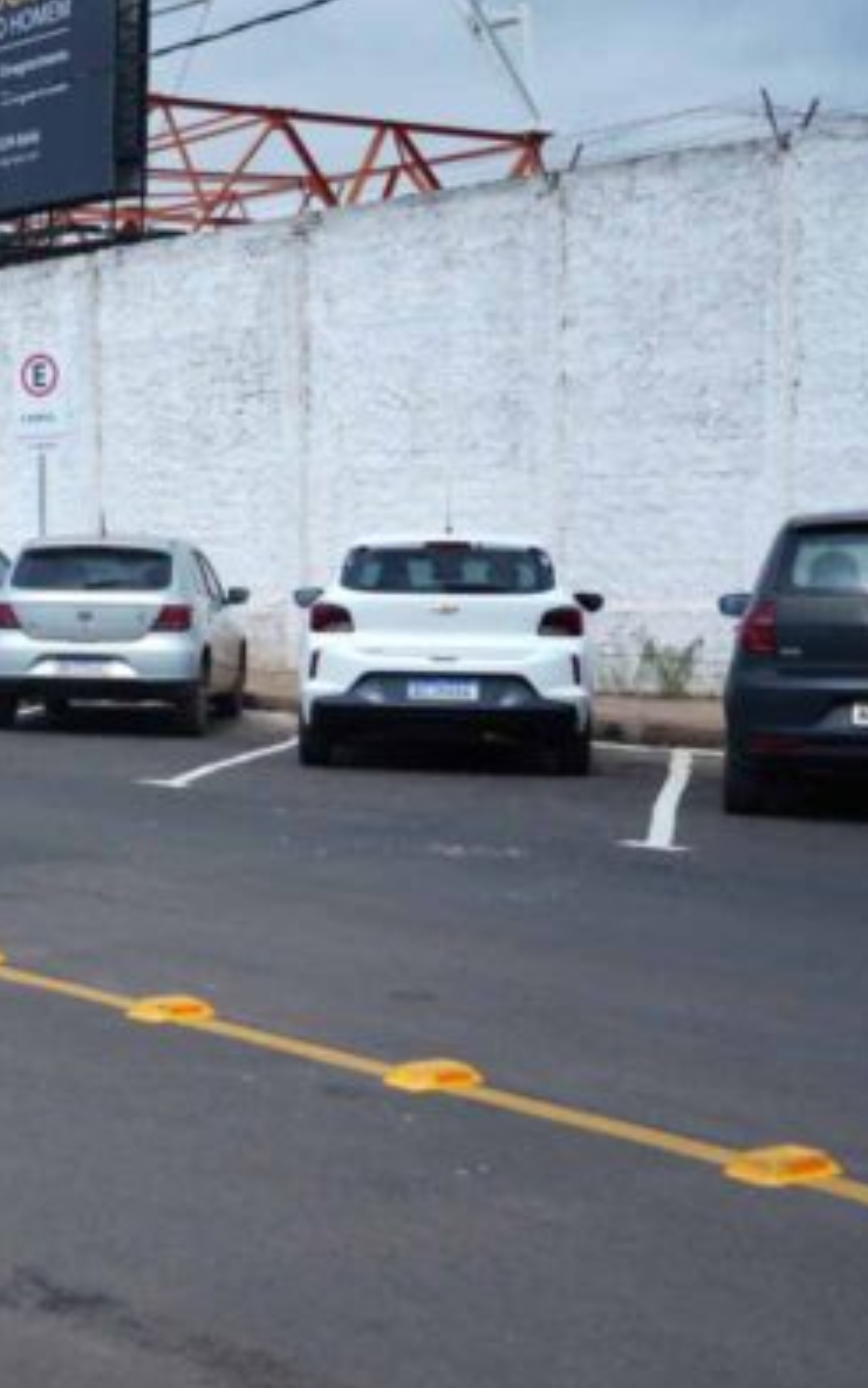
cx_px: -137
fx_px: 2459
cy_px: 696
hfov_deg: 19.0
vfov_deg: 31.5
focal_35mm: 65
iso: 64
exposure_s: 1/800
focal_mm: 42
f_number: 4
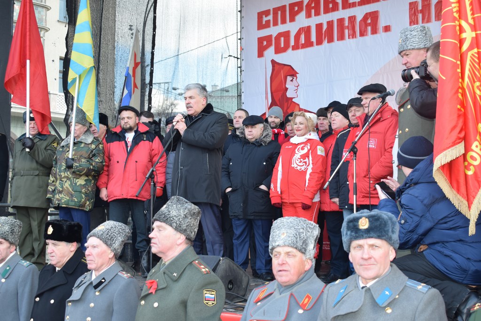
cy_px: 160
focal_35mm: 54
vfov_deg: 25.1
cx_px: 240
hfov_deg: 36.9
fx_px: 722
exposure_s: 1/125
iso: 400
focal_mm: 36
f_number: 5.6
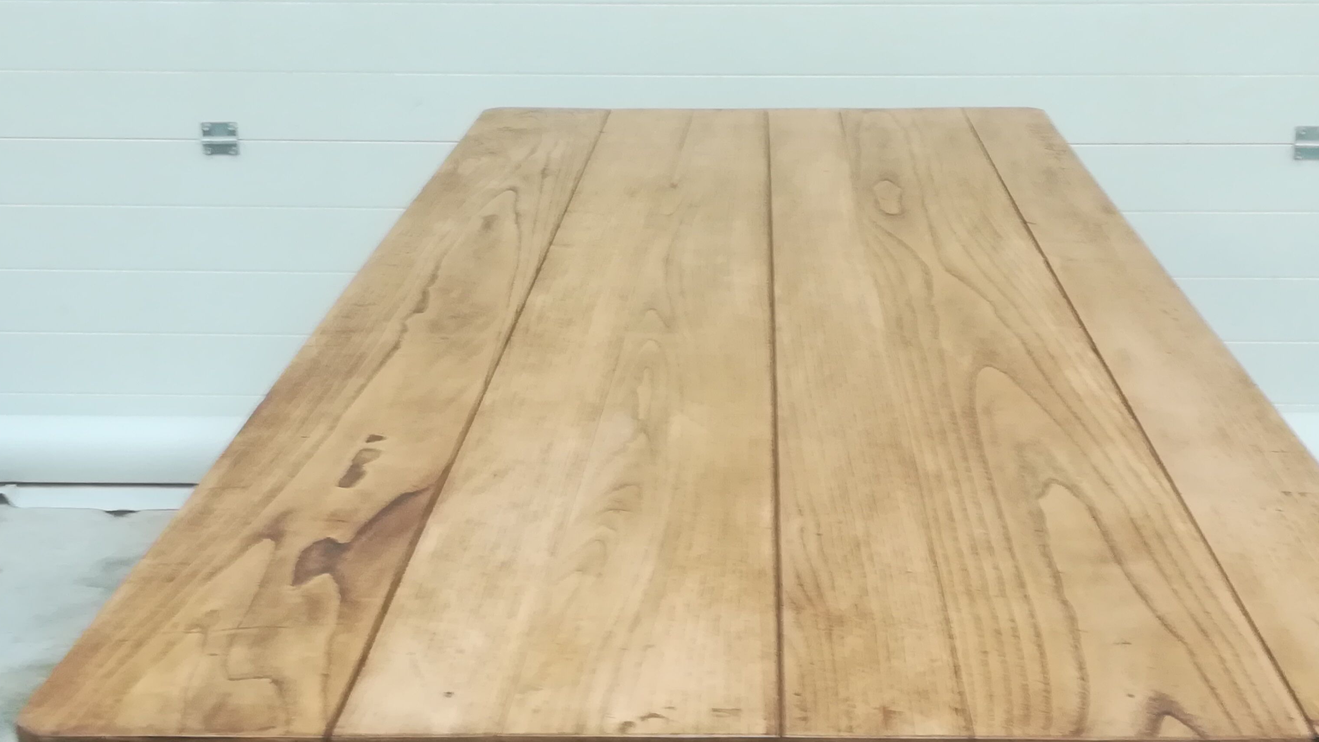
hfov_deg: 40.5
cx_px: 734
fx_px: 1784
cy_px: 465
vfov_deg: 23.4
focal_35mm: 51
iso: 160
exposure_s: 1/33.3
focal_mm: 3.83
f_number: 2.2
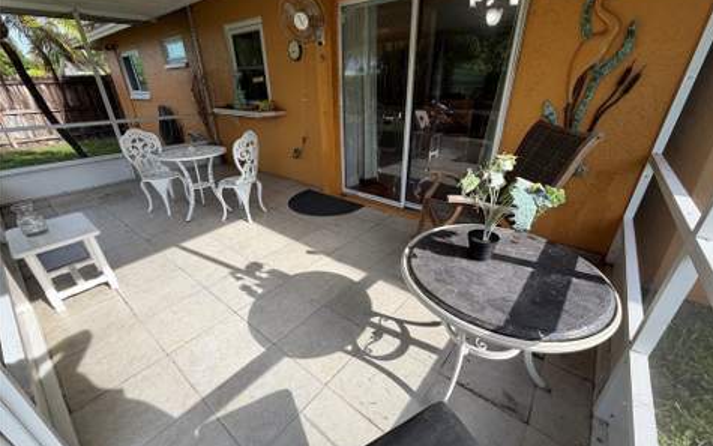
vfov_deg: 74.8
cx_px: 359
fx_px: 292
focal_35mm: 15
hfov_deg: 101.5
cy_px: 225
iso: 50
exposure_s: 1/502
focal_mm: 2.22
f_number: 2.2
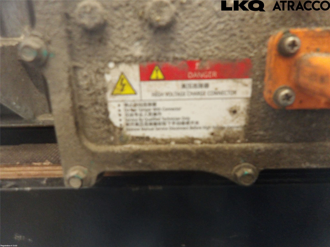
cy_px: 124
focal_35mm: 27
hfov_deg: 65.3
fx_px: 257
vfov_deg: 51.4
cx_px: 165
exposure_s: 1/60
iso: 775
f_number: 3
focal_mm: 4.9
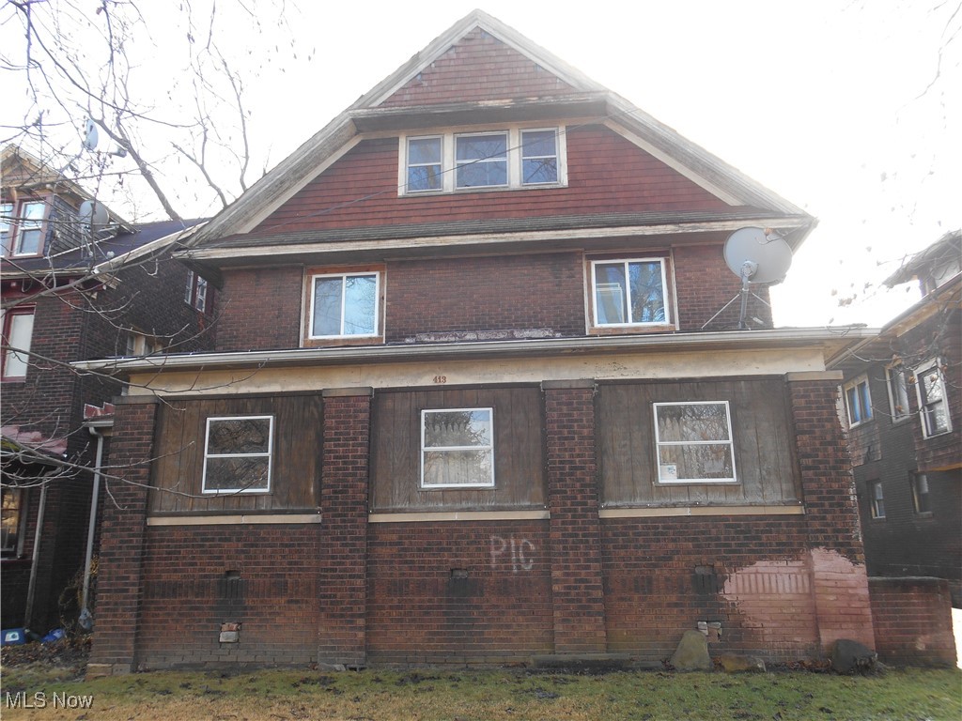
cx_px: 481
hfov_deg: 67.3
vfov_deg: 53.1
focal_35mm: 26
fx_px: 723
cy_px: 360
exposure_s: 1/80
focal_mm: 4.7
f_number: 3.4
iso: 80
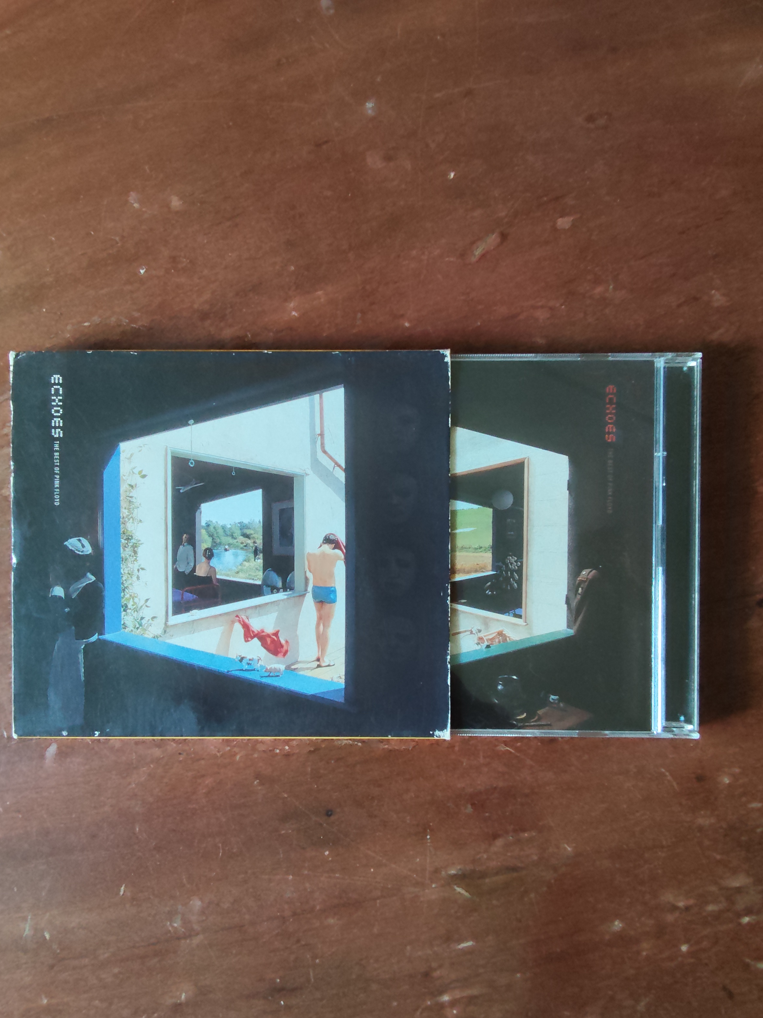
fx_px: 794
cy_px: 526
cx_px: 382
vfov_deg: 65.3
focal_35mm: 27
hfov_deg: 51.4
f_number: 2
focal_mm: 2.78
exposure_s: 1/33.3
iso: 320
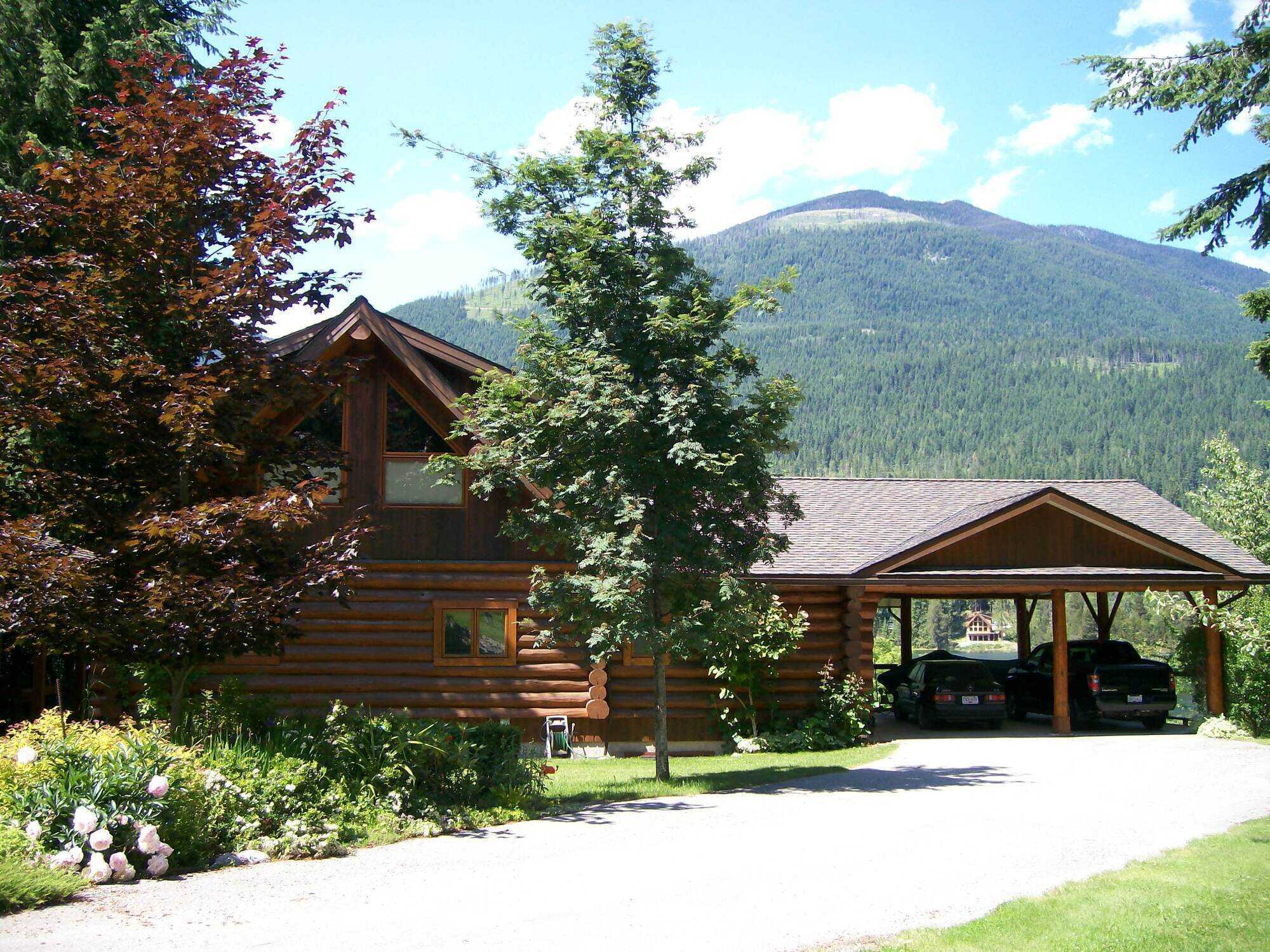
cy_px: 476
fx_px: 1284
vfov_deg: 40.7
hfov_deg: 52.6
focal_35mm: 35
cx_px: 635
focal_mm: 5.8
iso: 80
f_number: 2.8
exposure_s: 1/384
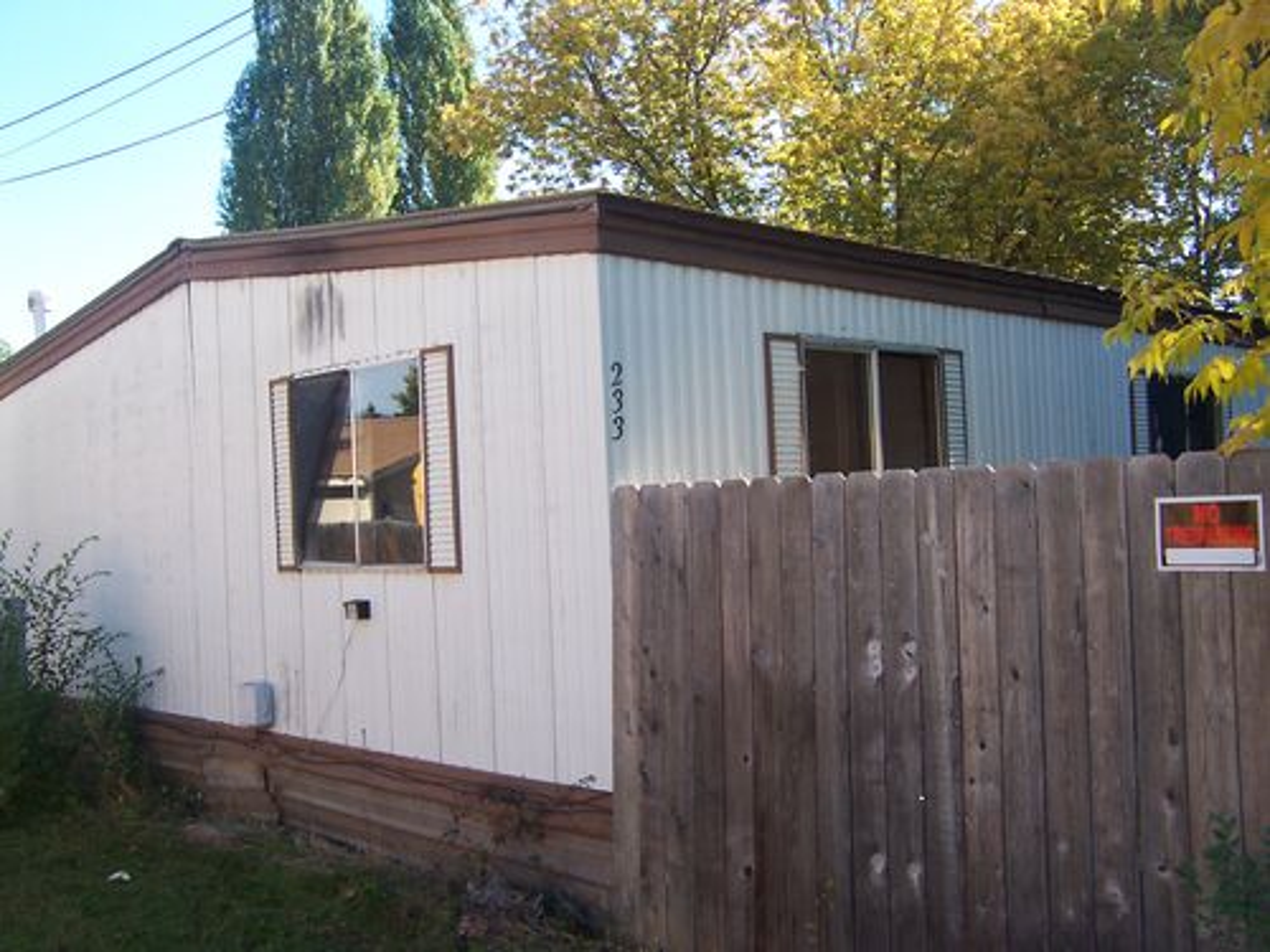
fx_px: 1321
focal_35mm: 36
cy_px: 476
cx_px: 635
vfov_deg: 39.7
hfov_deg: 51.4
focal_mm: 5.6
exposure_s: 1/250
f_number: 3.4
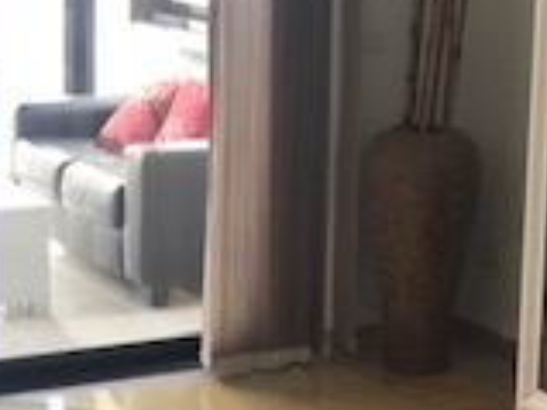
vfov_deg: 13.1
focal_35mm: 113
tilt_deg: -12.1
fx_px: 1784
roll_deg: -1.7
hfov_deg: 17.2
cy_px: 196
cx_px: 471
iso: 25
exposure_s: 1/100
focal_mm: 3.99
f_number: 1.8
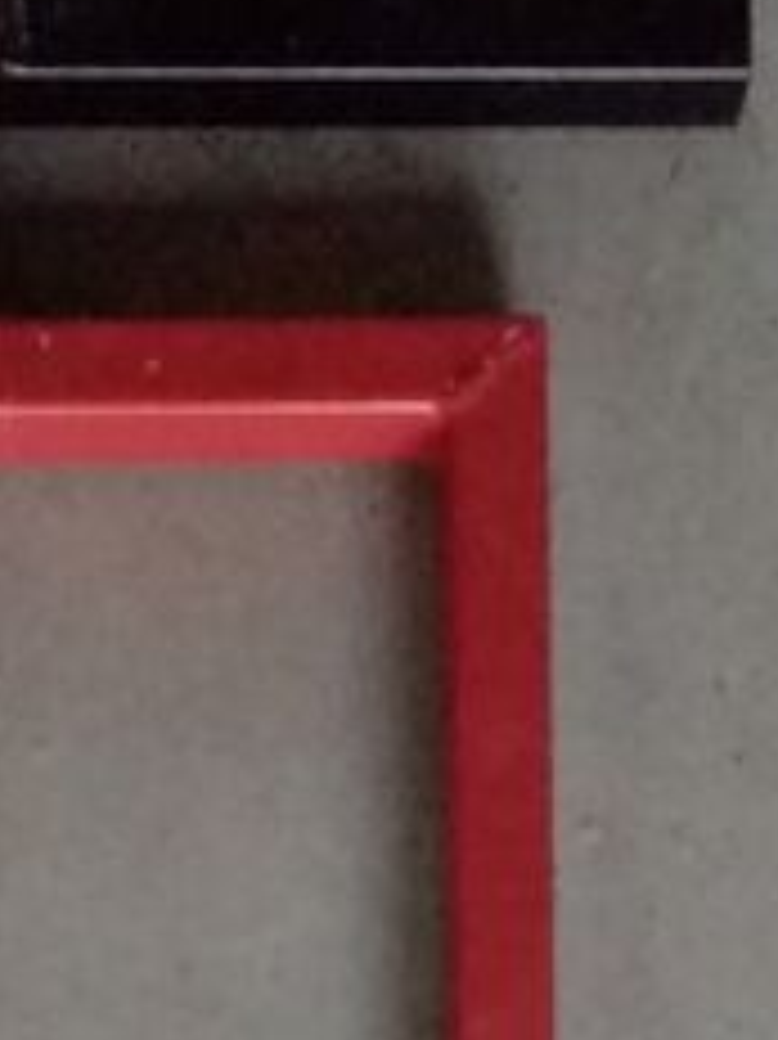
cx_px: -67
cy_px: 2641
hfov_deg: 9.8
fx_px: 4499
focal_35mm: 150
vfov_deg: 10.8
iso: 474
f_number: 1.8
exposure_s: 1/33.3
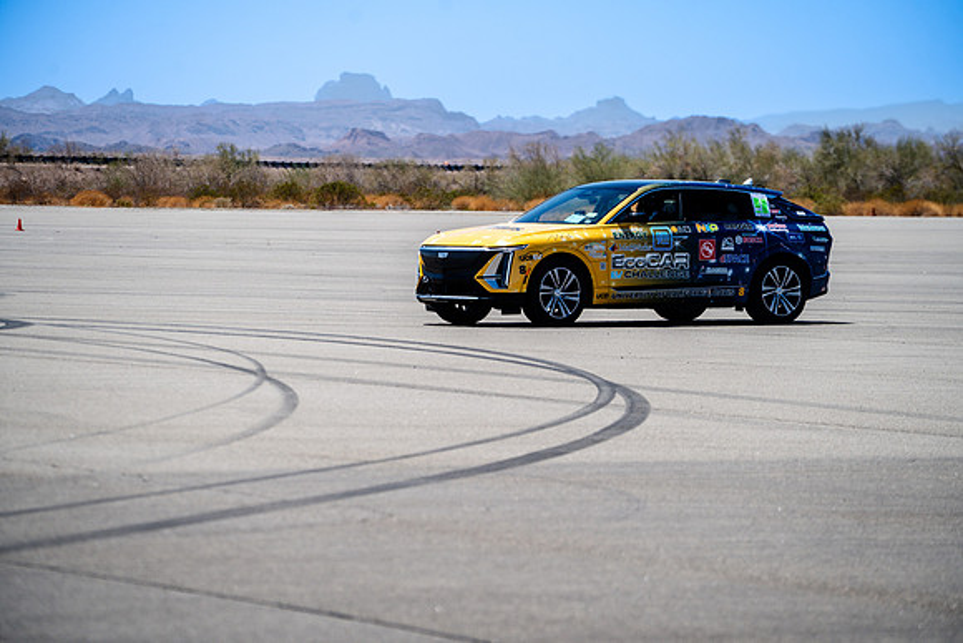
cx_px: 482
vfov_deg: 6.9
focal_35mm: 200
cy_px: 322
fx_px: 5351
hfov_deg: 10.3
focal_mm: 200
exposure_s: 1/1250
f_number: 5.6
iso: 200
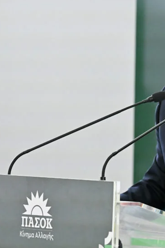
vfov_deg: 3.5
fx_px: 4067
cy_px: 116
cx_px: 201
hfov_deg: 2.3
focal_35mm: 592
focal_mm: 320
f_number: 6
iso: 9000
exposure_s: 1/250
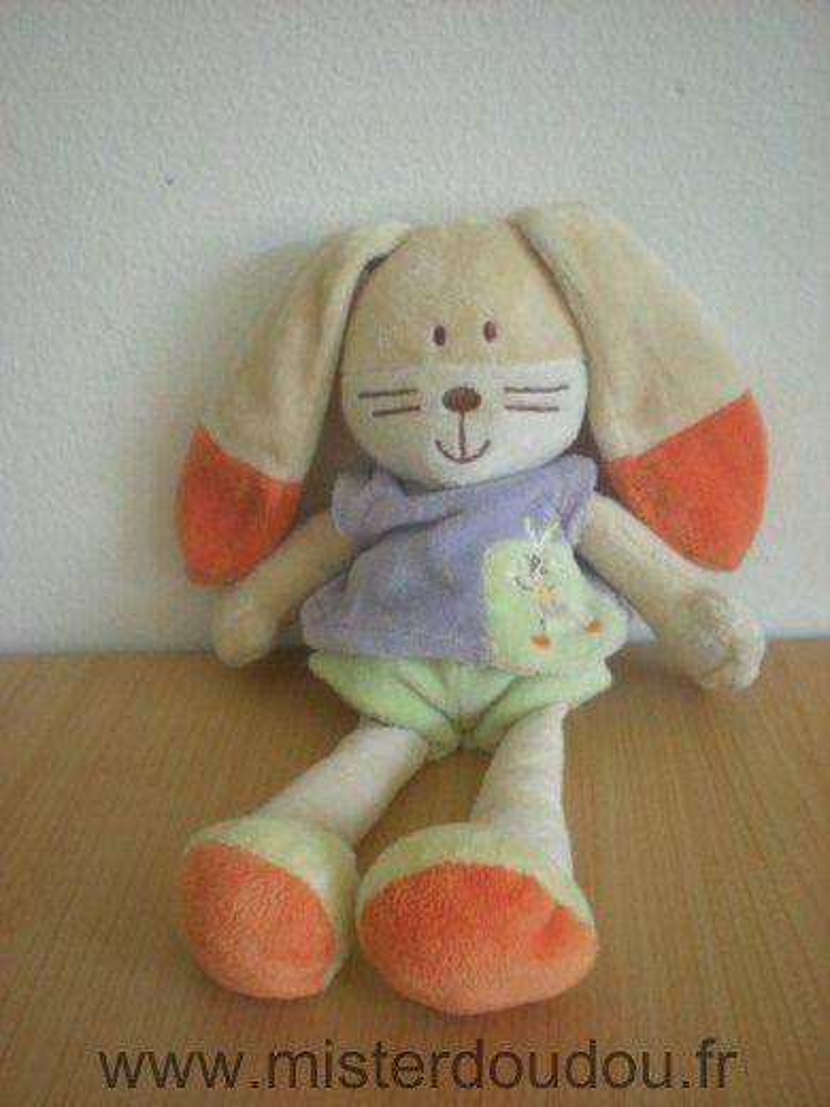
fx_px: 1215
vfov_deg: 49.0
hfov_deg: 37.7
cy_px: 554
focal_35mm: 38
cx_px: 415
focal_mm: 6.3
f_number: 3.1
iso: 200
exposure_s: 1/22
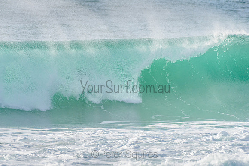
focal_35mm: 612
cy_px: 68
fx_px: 4236
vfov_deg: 2.2
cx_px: 97
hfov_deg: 3.4
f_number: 5.6
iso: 320
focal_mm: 500
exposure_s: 1/2000
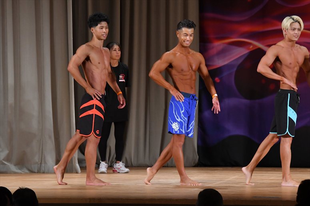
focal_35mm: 225
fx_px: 1937
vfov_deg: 6.1
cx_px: 155
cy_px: 103
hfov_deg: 9.2
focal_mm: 150
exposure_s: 1/400
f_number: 5.6
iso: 3200
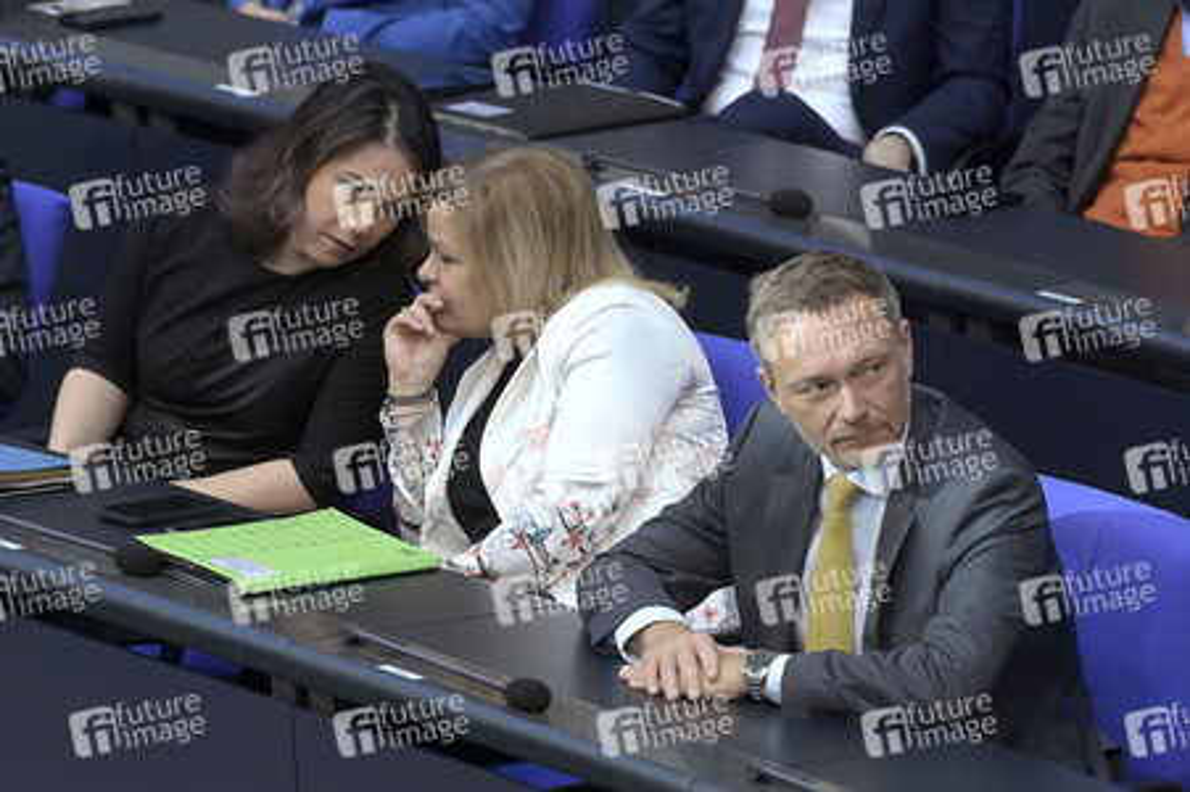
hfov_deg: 4.3
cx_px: 595
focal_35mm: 480
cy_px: 396
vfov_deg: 2.9
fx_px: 15855
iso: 8000
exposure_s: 1/250
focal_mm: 480
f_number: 8
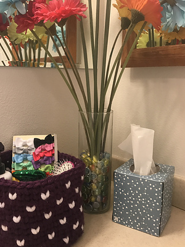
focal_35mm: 35
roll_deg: +0.4
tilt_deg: -11.8
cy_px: 130
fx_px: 249
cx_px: 74
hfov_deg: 40.5
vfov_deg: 52.6
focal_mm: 3.99
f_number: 1.8
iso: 40
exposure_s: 1/20
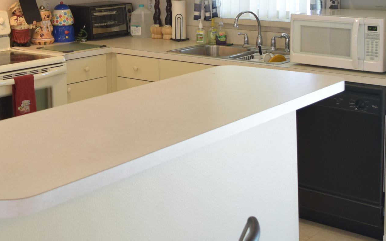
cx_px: 95
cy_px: 15
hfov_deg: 31.0
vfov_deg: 19.6
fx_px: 684
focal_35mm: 65
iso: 400
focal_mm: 18
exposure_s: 1/15
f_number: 3.5
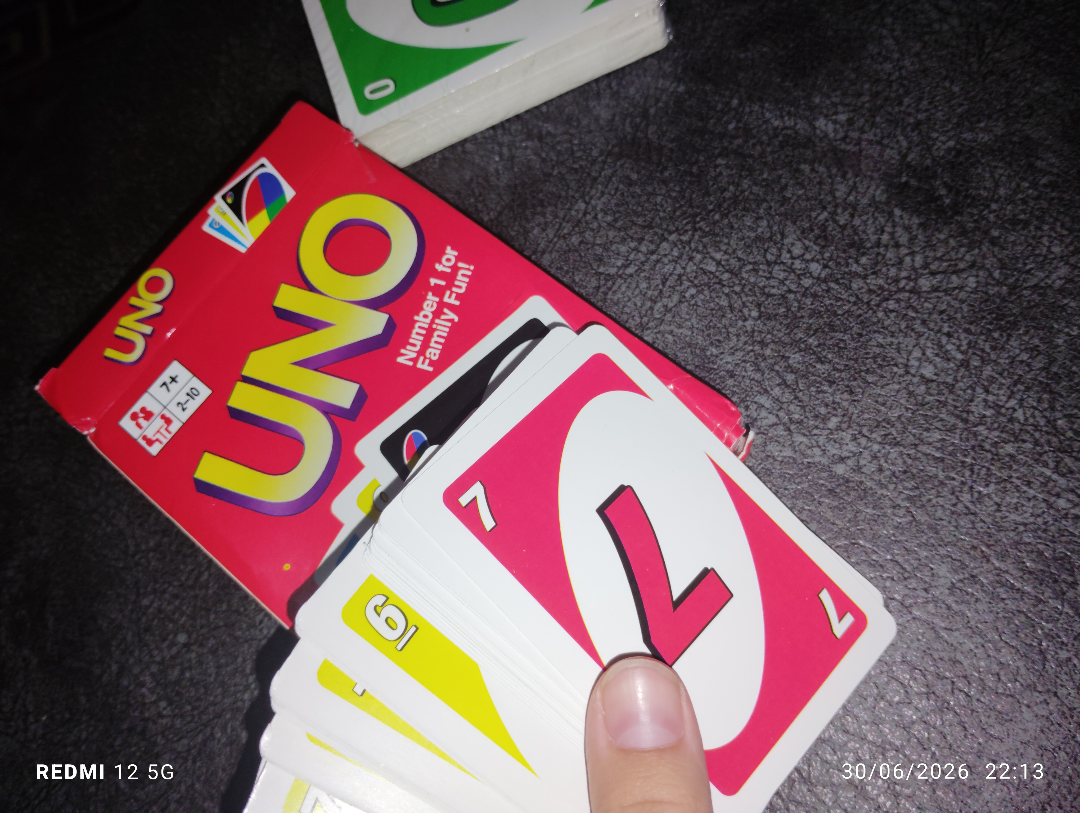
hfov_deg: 61.6
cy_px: 406
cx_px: 540
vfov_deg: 48.3
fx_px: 906
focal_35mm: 29
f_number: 1.8
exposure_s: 1/50
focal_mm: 4.25
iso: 94
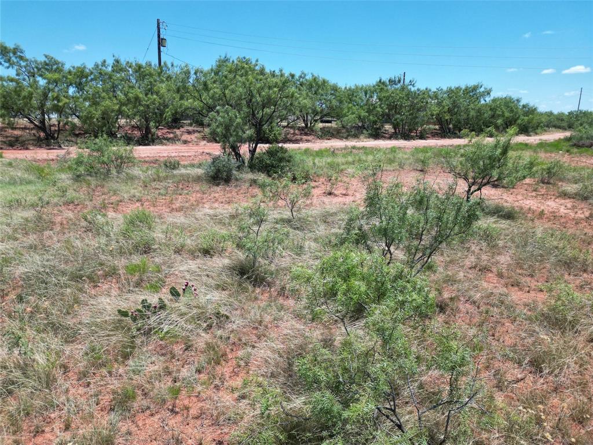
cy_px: 222
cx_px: 296
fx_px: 411
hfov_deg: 71.6
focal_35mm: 24
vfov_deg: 56.8
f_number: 1.7
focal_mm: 6.72
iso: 100
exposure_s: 1/2000
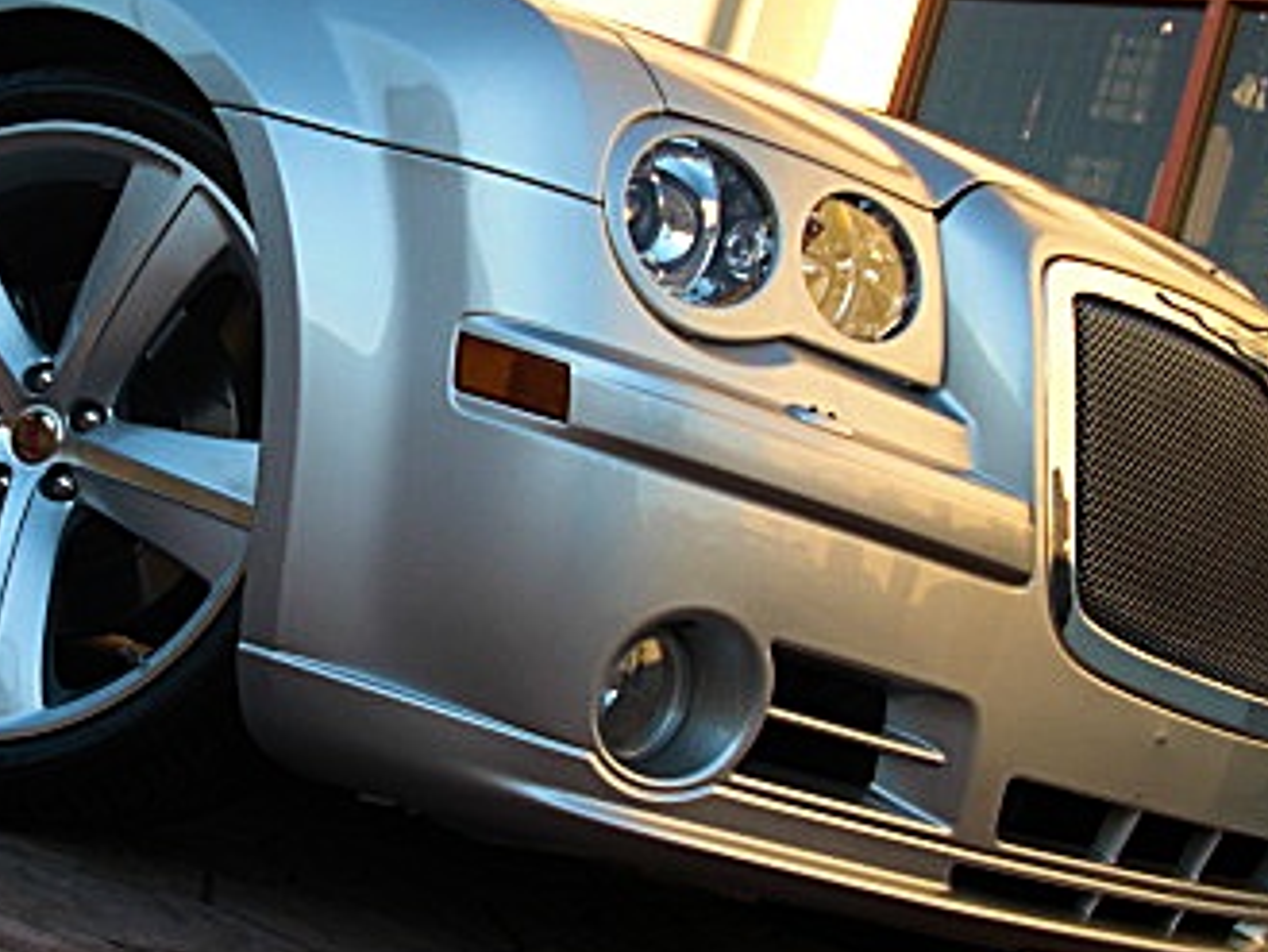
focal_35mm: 70
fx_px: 2565
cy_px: 409
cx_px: 308
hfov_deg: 27.4
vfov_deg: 21.0
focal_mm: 6.3
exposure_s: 1/160
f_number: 2.8
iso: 50
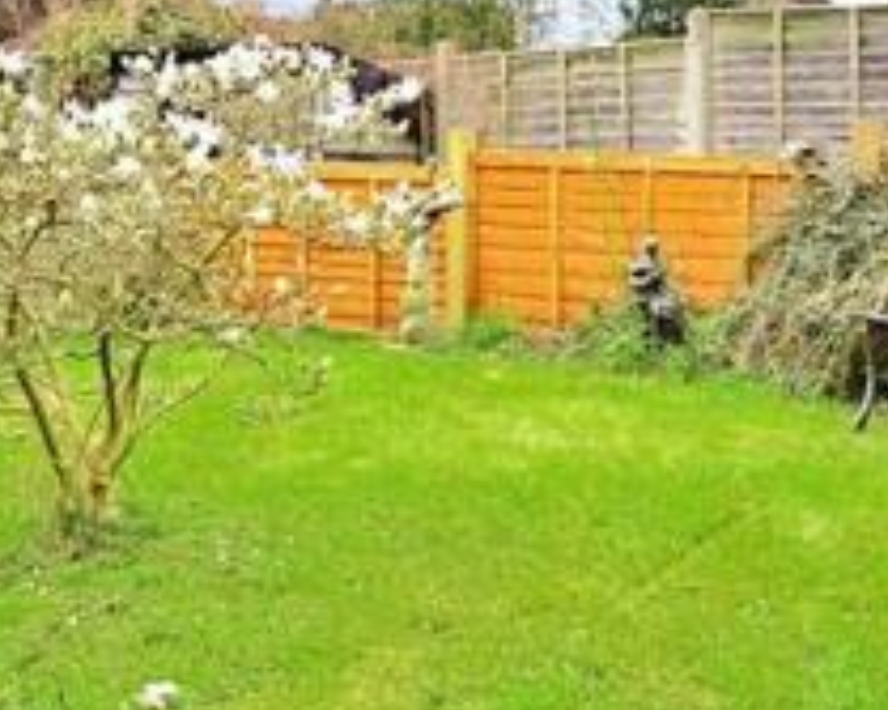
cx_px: 293
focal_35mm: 51
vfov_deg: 29.3
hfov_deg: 36.5
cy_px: 168
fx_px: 1333
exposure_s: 1/30
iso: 250
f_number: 13
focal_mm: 11.5
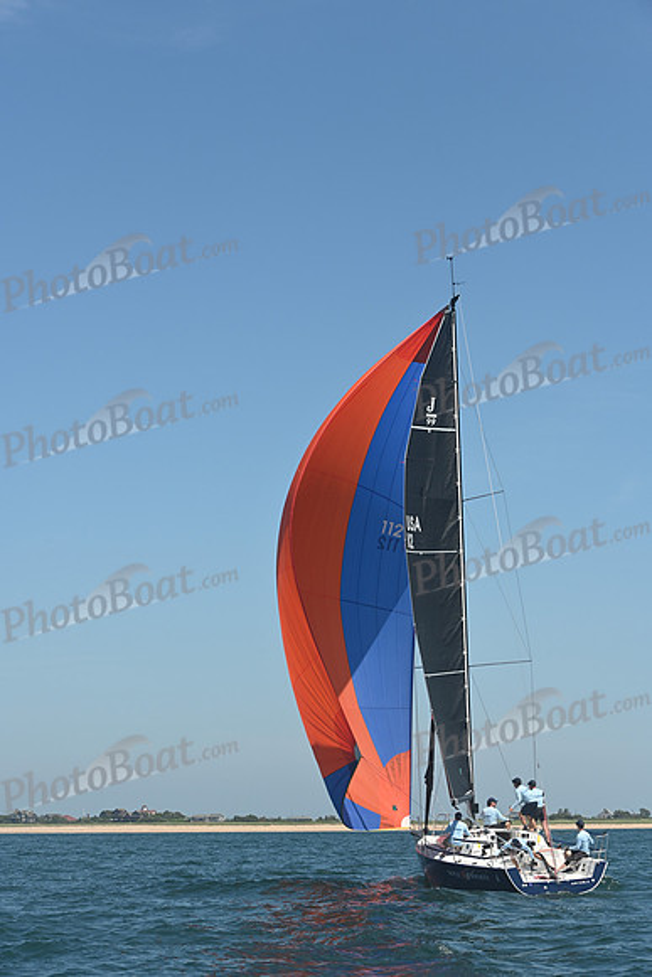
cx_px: 326
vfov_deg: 24.8
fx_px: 2226
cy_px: 488
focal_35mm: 82
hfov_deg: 16.7
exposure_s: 1/1000
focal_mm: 82
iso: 320
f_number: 8
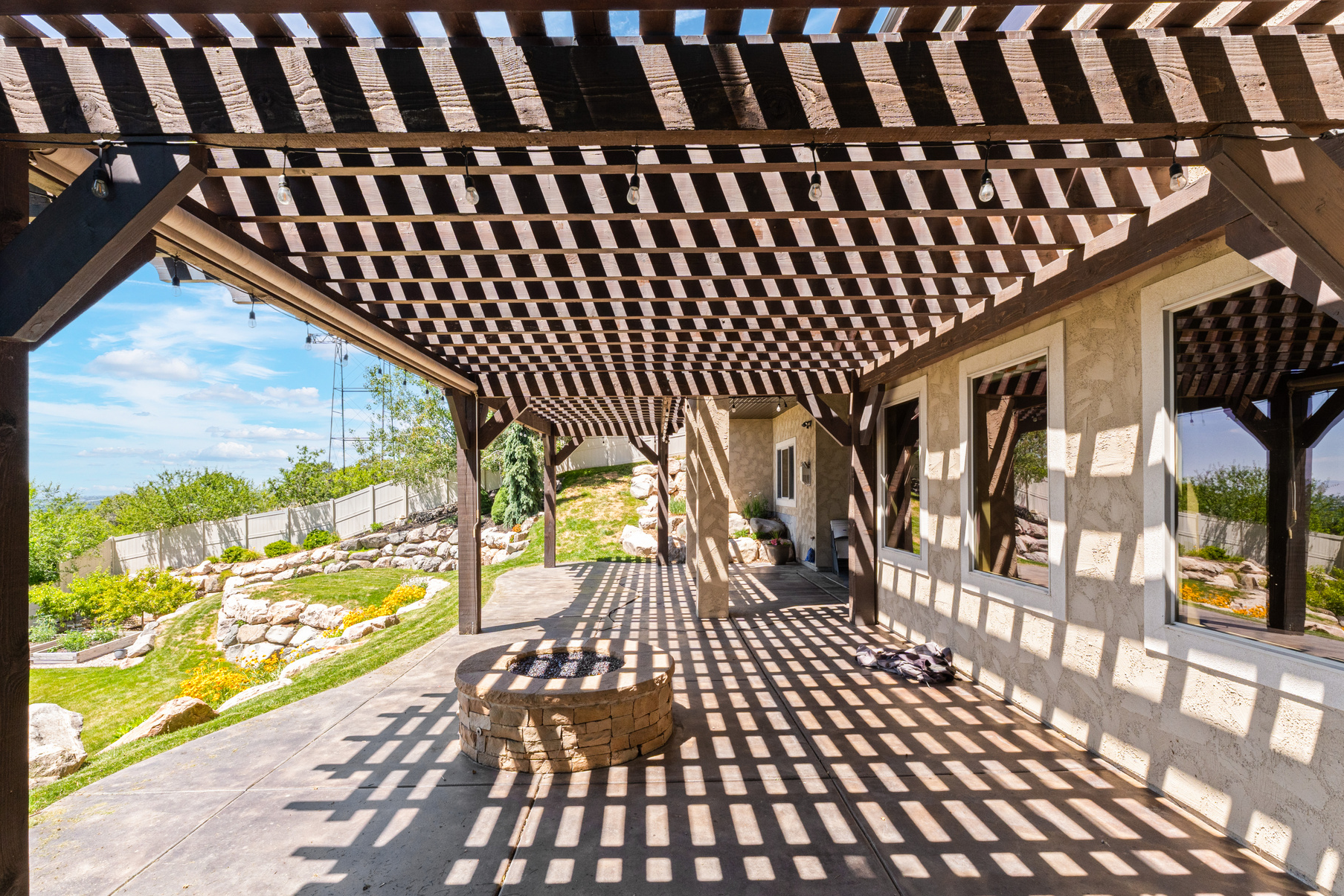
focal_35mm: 17
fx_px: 635
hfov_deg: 93.2
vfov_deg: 70.3
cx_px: 647
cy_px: 478
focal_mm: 10
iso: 320
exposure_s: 1/80
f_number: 9
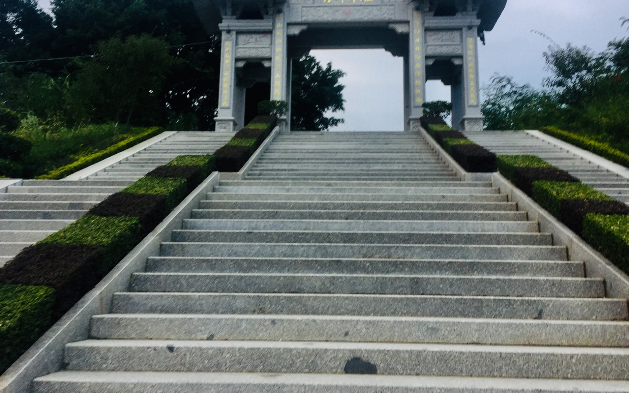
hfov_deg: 58.1
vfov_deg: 38.2
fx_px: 566
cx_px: 314
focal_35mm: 33
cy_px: 163
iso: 40
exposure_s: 1/100
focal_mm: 4.15
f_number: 2.2
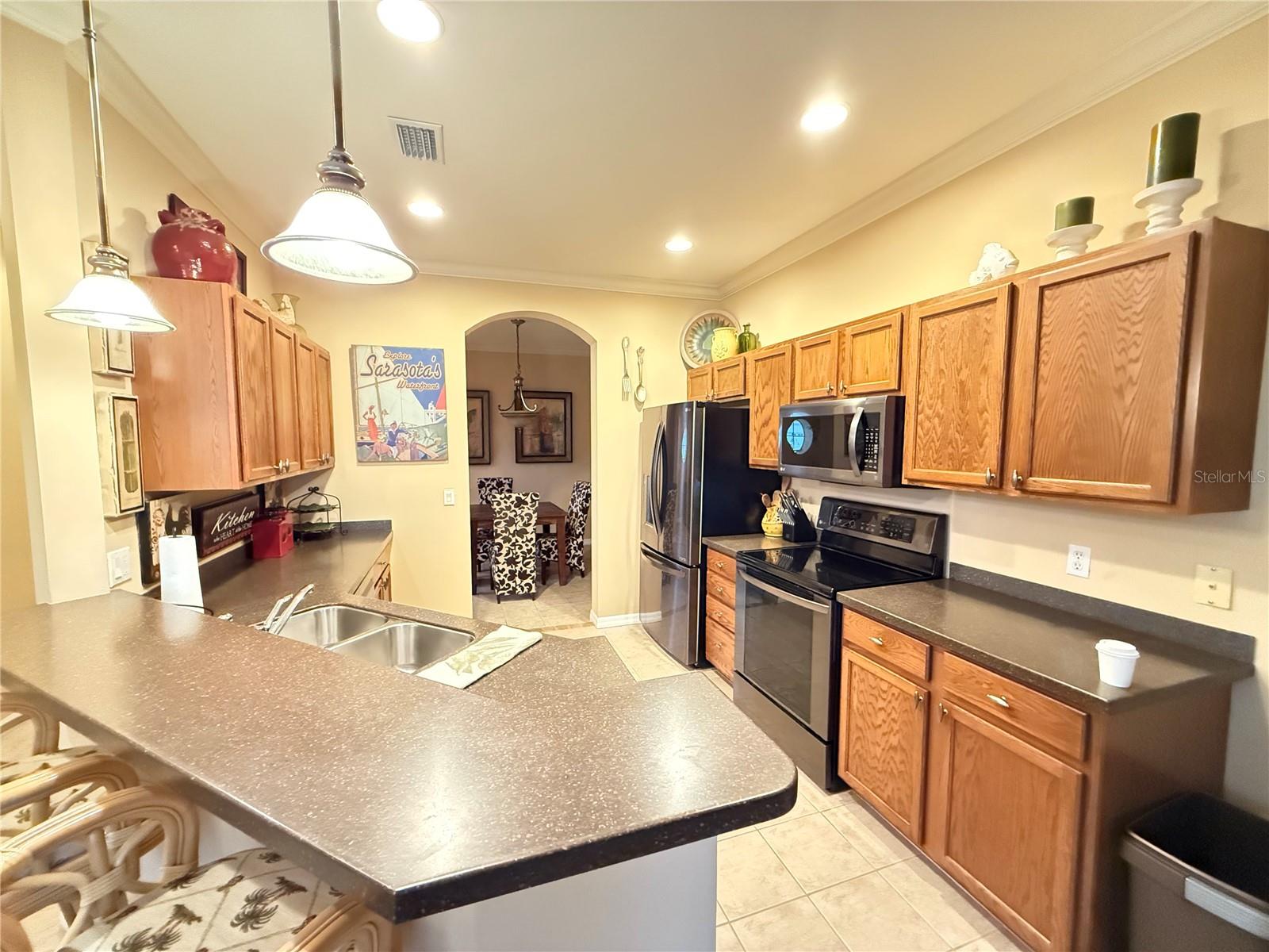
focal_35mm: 14
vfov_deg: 85.7
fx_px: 513
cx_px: 634
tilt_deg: -4.0
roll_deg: -0.4
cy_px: 476
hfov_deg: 102.1
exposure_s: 1/30
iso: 2000
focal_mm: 2.22
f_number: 2.2
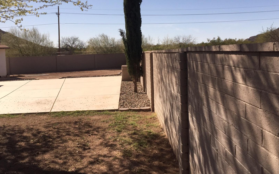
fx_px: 297
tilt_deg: -5.6
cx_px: 131
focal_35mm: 39
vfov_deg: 32.8
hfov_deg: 50.4
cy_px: 79
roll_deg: +1.9
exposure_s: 1/2825
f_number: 2.2
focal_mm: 4.15
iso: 40
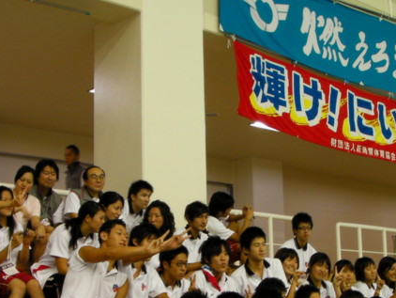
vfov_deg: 20.3
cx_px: 216
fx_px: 824
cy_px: 222
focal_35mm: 72
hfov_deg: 27.0
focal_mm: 6.3
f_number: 3.5
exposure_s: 1/30
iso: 67
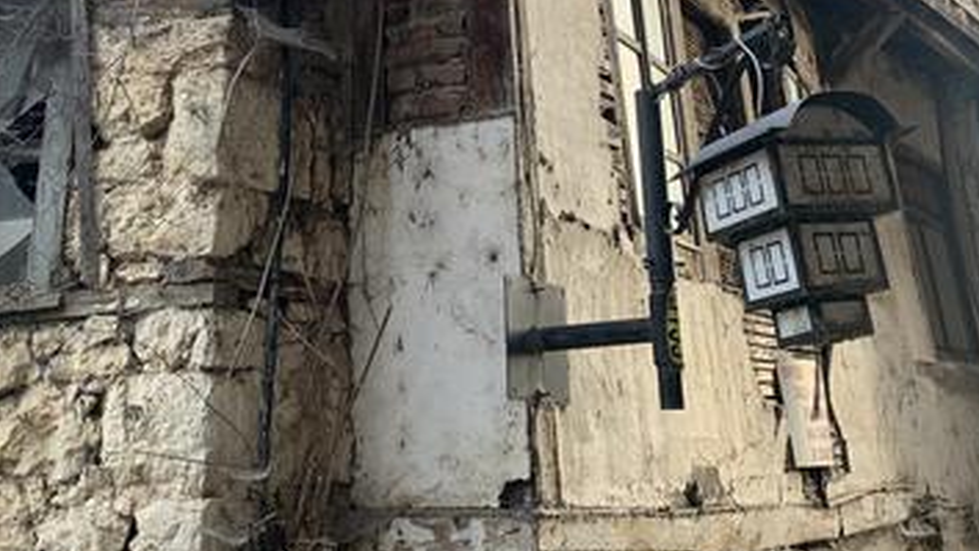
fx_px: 1246
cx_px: 481
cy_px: -89
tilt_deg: +25.0
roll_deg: +2.0
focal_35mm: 48
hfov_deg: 42.9
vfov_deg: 23.1
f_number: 1.8
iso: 64
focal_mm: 4.25
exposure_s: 1/100
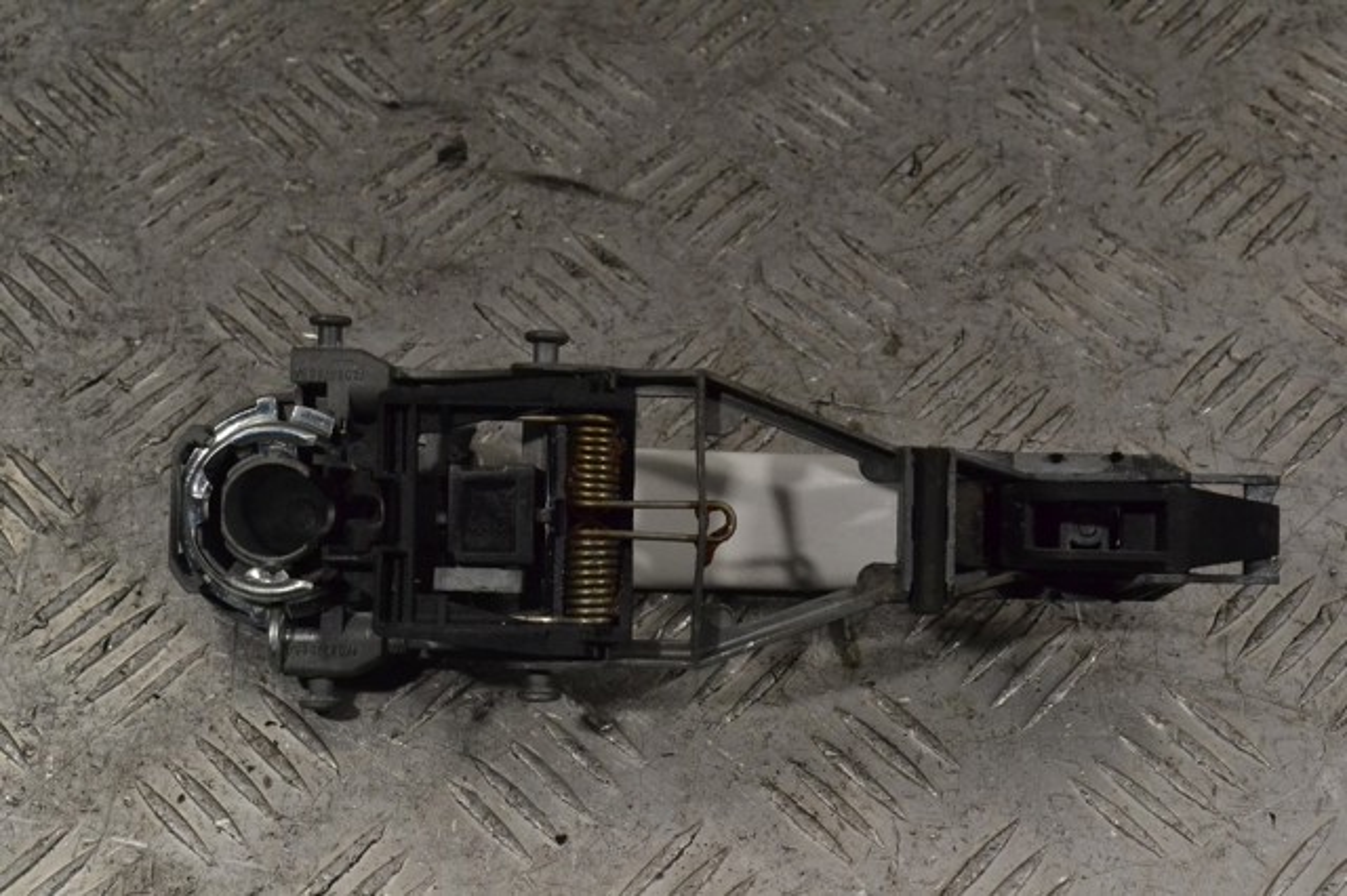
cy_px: 448
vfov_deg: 25.0
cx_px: 674
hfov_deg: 36.9
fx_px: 2019
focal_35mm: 54
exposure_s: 1/500
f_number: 11
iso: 3200
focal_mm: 36
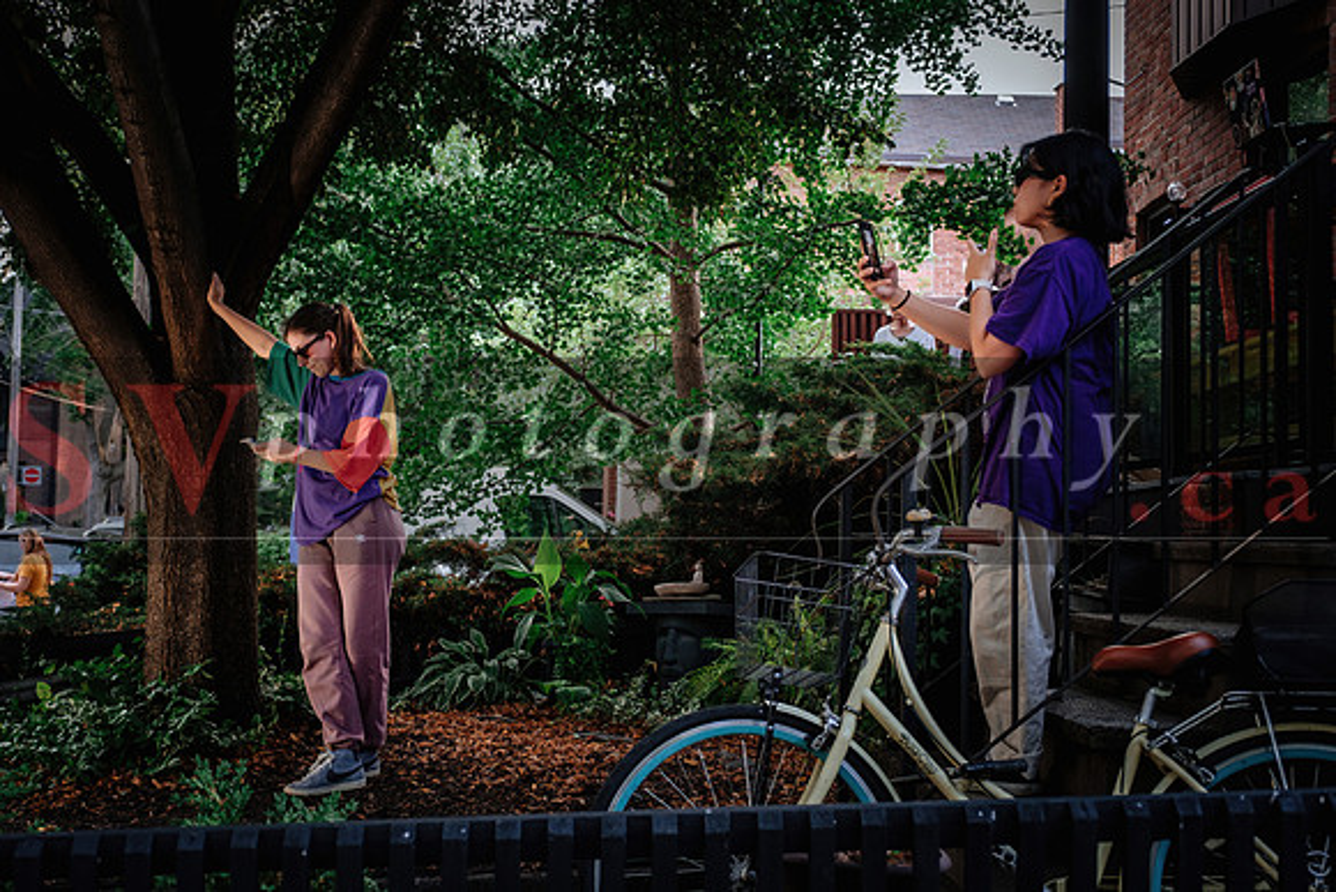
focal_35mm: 45
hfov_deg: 43.6
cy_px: 446
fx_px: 1670
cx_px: 668
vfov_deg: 29.9
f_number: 2.8
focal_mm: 30.2
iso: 400
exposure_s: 1/200
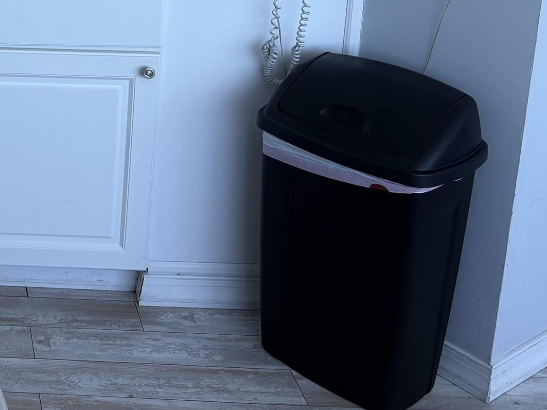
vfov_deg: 19.4
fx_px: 1122
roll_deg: +2.2
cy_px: -102
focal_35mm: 71
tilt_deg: -12.8
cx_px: -172
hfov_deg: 23.9
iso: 40
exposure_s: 1/166
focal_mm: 5.96
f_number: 1.6
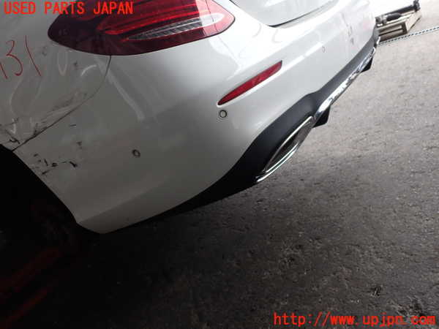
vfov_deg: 46.8
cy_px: 164
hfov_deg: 60.0
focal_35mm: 30
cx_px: 220
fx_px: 380
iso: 100
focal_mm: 5.4
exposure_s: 1/160
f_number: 3.2
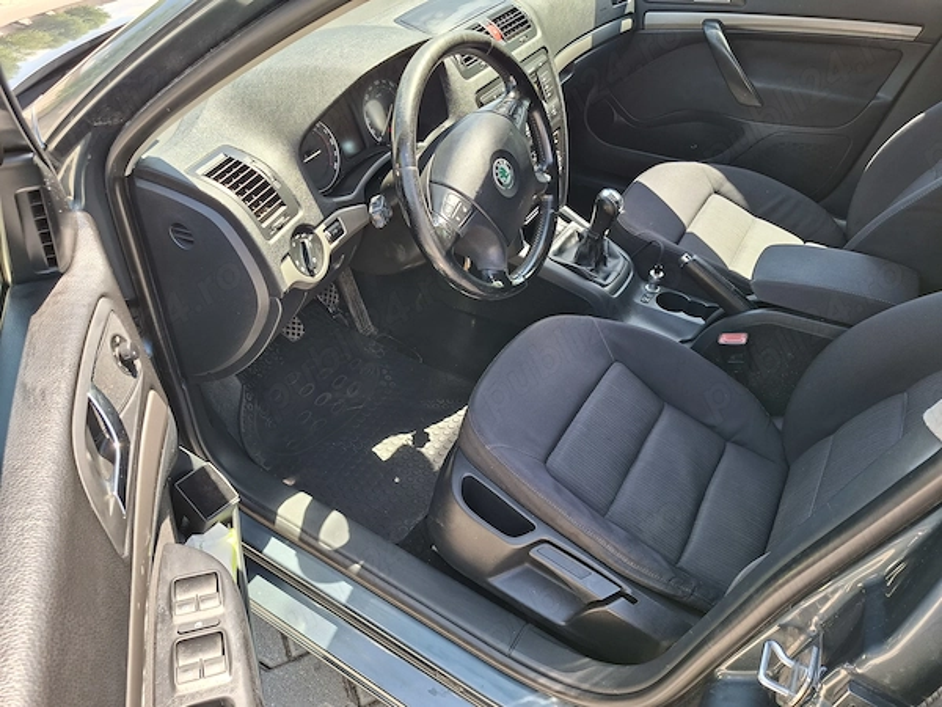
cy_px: 354
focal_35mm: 23
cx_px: 471
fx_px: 626
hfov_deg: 73.9
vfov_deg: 58.9
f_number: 1.8
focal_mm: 5.54
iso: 50
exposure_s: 1/114
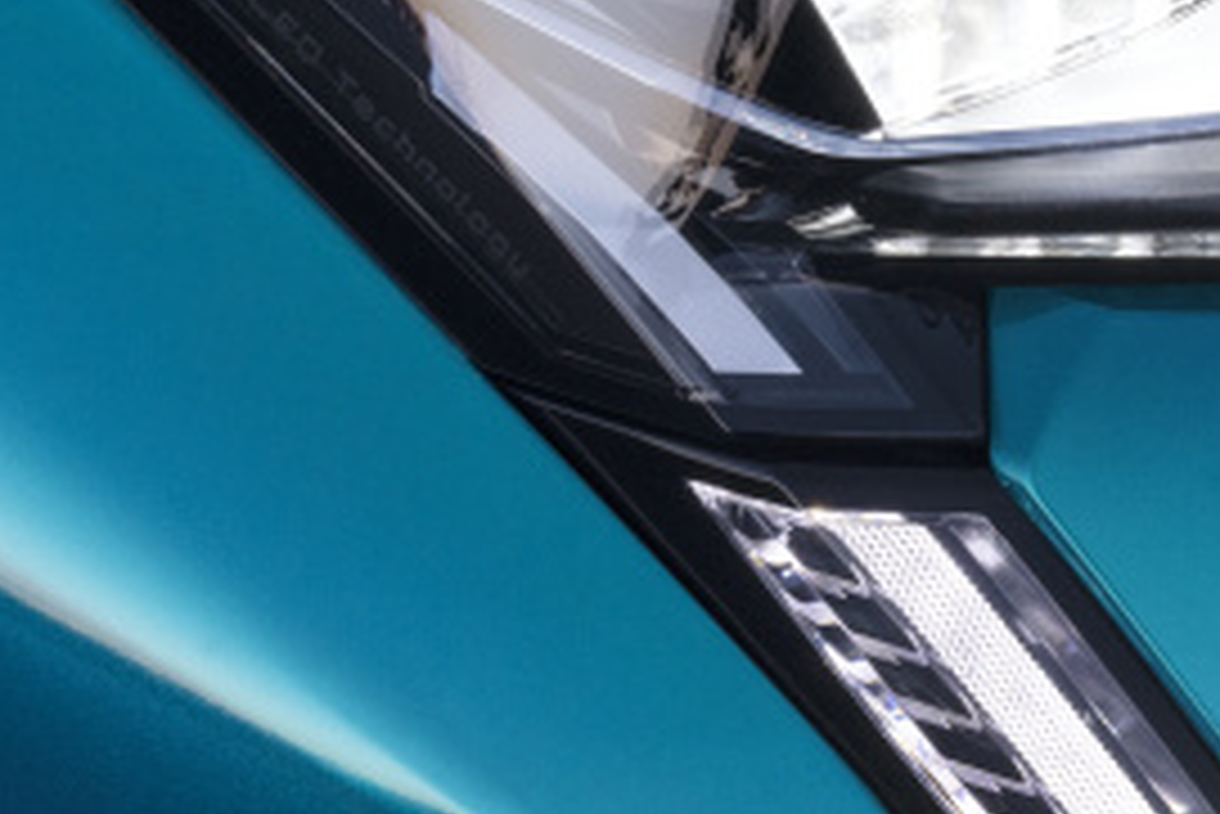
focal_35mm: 217
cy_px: 868
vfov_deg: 6.3
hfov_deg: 9.2
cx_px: 1891
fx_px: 7357
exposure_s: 1/2.5
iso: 200
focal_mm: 49
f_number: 20
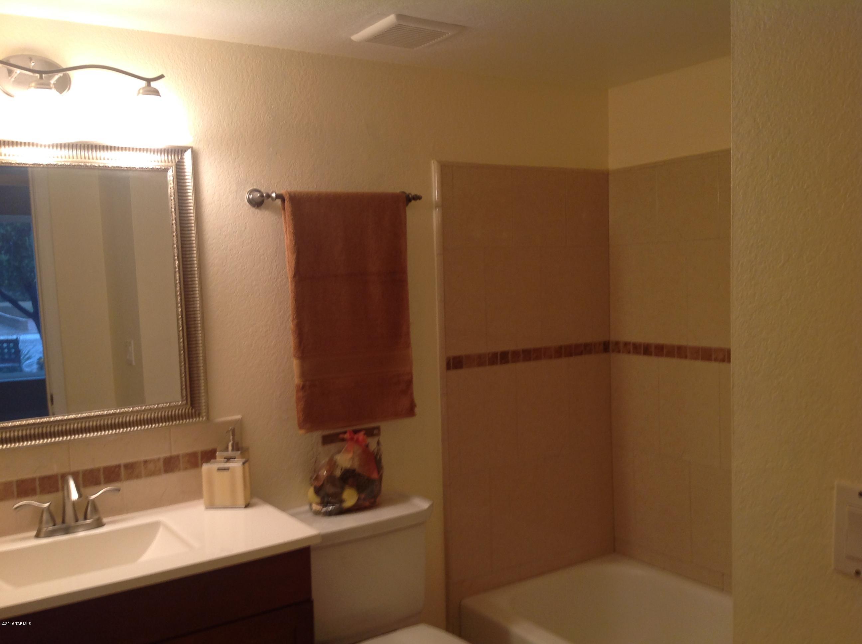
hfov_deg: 52.7
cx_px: 431
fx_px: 870
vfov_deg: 40.6
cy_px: 322
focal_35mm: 35
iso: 64
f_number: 2.4
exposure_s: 1/15
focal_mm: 4.28
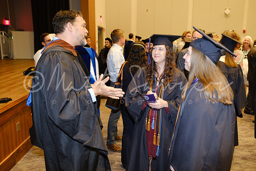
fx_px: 228
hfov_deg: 58.7
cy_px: 86
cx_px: 128
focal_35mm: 32
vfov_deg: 41.1
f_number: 2.8
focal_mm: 21.3
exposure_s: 1/60
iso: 1600
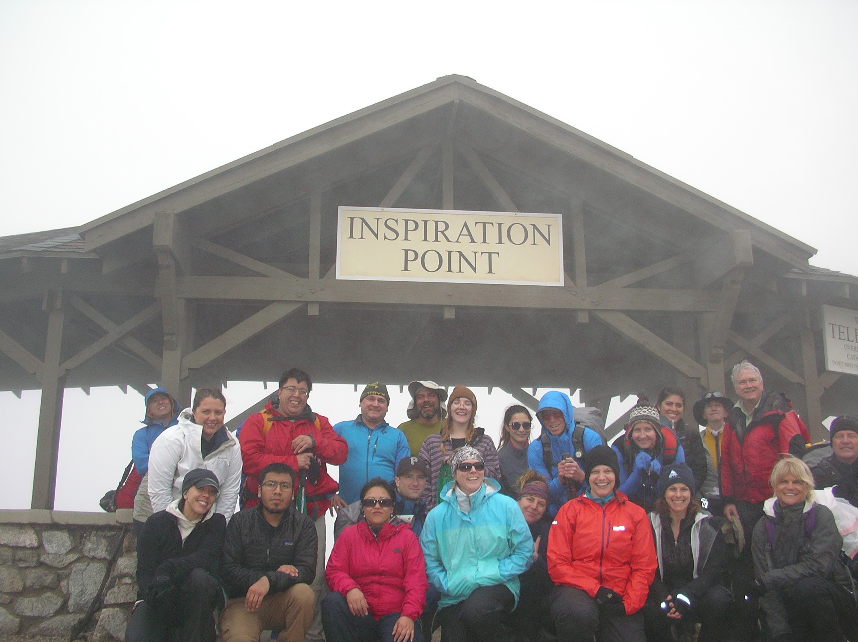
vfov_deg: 38.6
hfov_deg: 50.2
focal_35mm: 37
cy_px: 321
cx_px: 429
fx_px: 916
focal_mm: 5.7
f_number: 2.8
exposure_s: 1/200
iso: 64
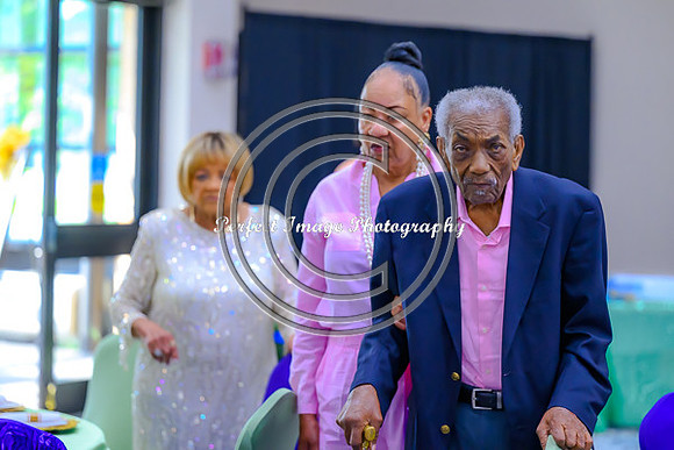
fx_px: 1910
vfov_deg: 13.4
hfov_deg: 20.0
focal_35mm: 102
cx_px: 337
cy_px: 225
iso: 4500
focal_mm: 102
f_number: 2.8
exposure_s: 1/200
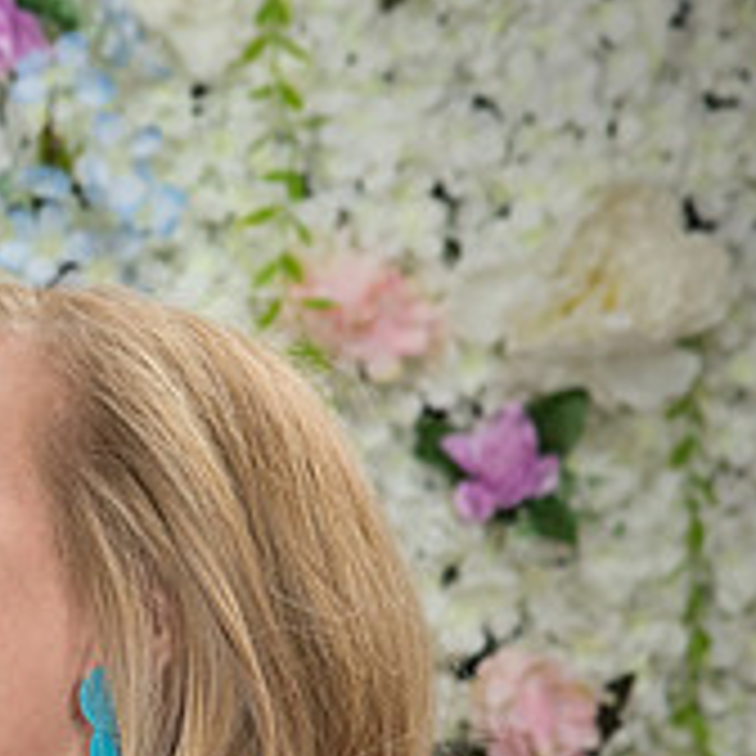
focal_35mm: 270
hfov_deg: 6.4
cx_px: -333
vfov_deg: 6.5
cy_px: 614
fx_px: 6671
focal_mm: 92
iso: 1250
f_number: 5
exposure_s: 1/125
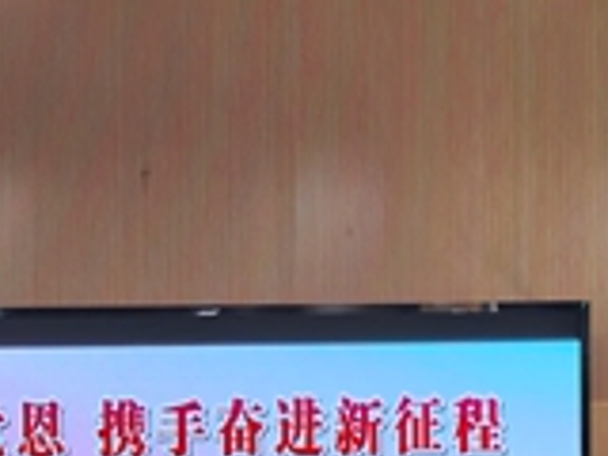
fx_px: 1897
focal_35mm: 108
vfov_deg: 13.1
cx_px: -42
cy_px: 642
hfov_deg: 17.6
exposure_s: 1/102
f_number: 1.9
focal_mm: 5.52
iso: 50
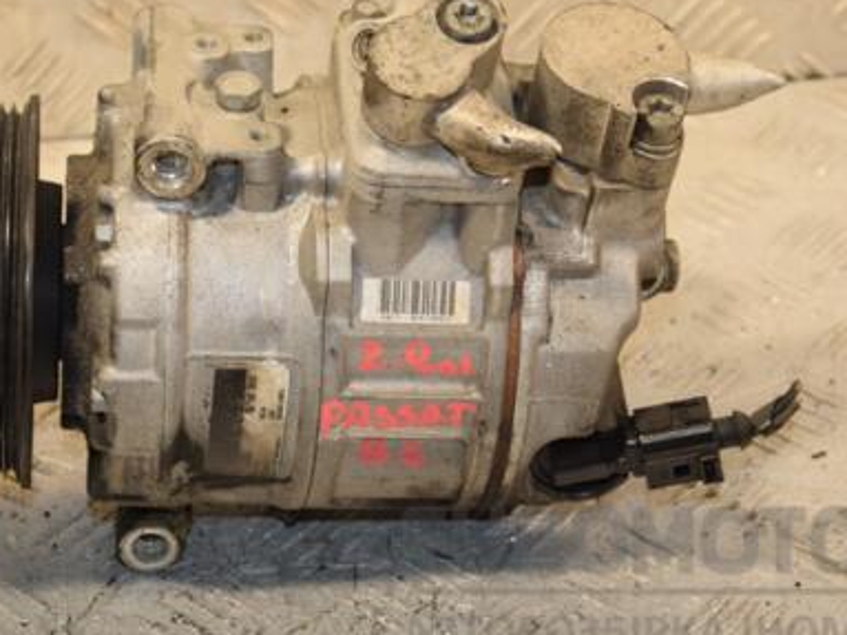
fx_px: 2764
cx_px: 360
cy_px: 246
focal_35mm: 113
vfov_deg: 13.1
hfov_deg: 17.4
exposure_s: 1/200
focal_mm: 50
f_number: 5.6
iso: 800
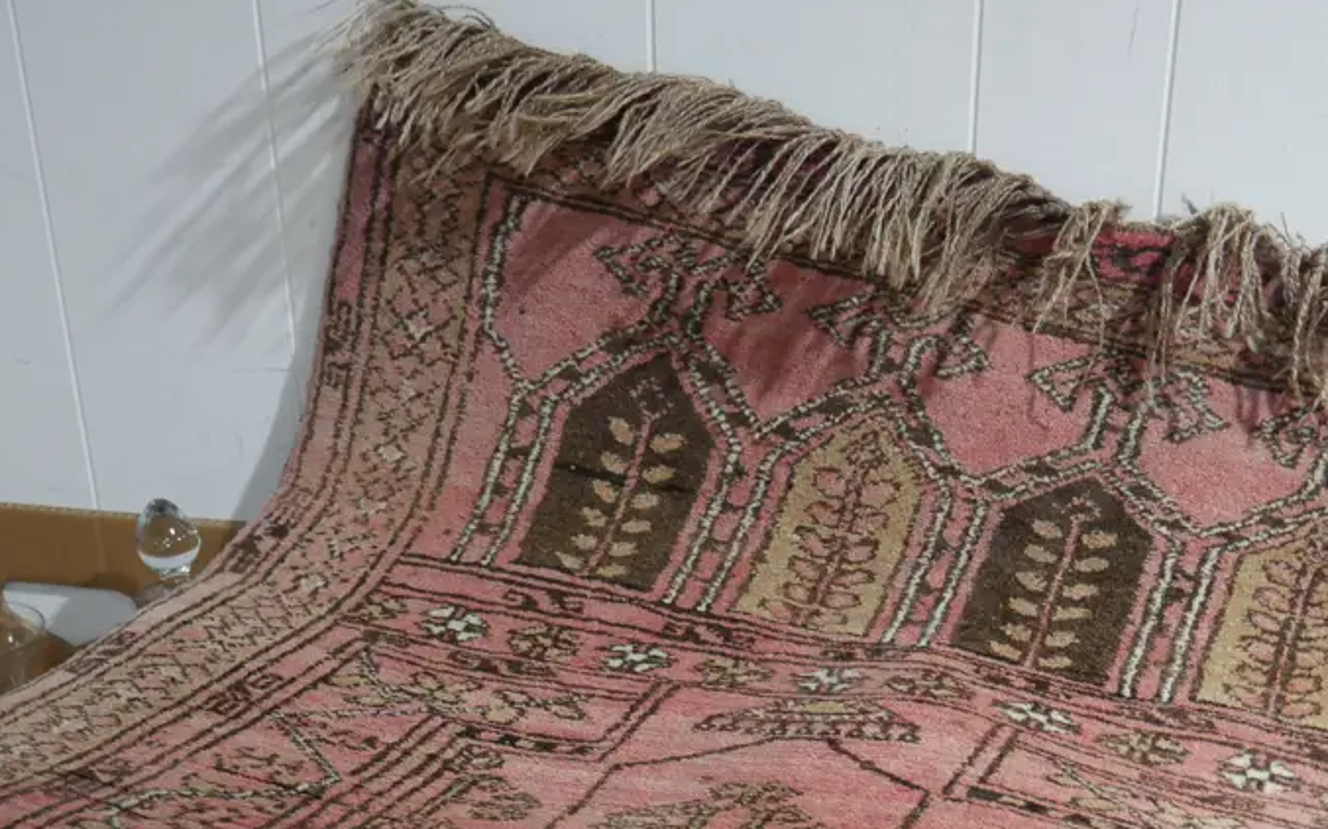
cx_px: 788
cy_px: 700
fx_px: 1628
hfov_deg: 44.2
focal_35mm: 45
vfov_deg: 27.8
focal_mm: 14
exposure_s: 1/60
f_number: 3.5
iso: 1250
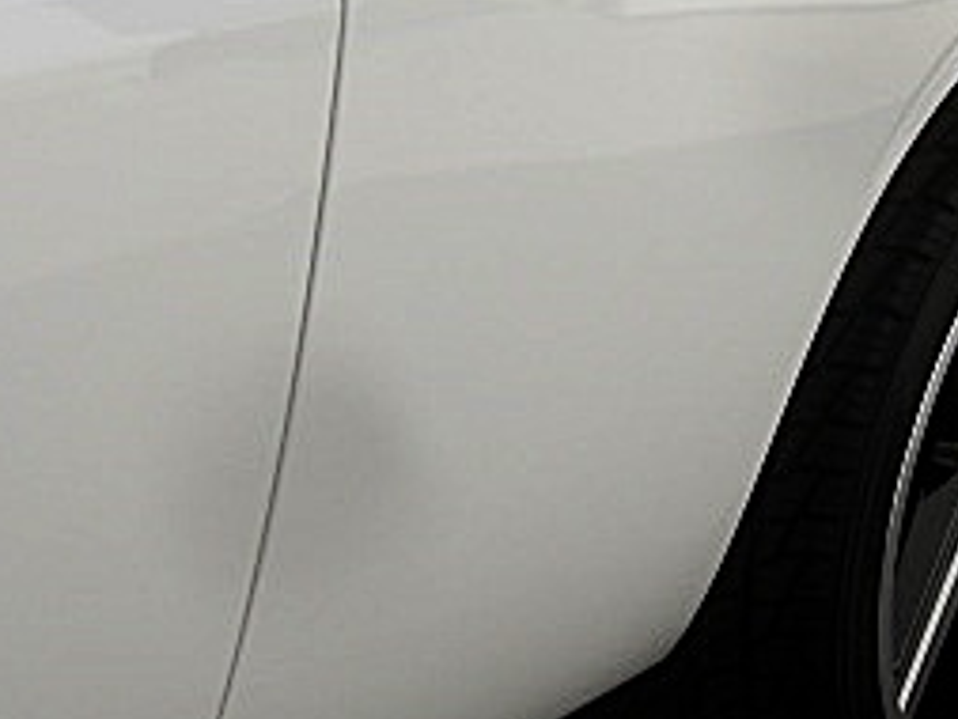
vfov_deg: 16.2
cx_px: 648
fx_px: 2520
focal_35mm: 91
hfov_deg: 21.4
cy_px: 261
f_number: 2.8
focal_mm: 6.3
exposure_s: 1/1000
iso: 50
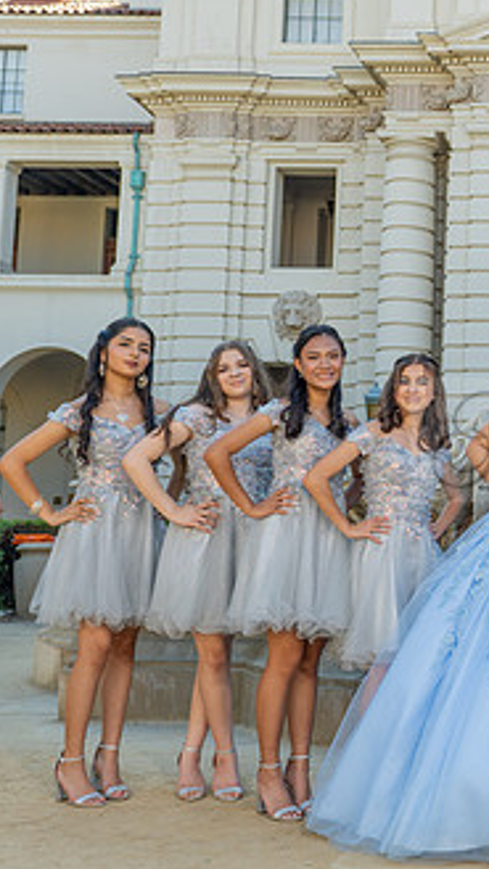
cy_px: 359
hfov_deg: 18.7
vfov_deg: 35.9
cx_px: 698
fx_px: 1337
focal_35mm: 58
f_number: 5
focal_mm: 24
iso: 200
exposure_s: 1/200
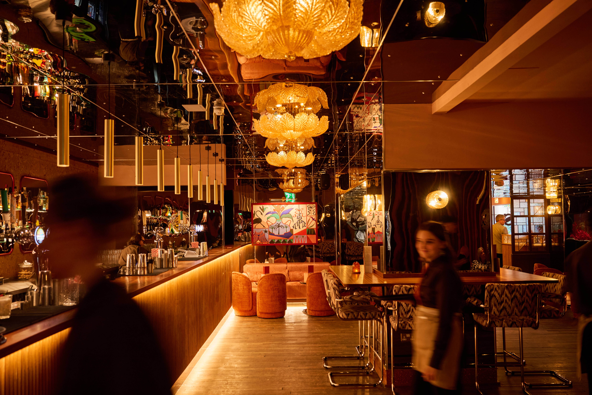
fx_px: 526
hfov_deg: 58.7
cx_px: 296
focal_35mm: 32
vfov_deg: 41.1
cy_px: 198
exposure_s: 1/15
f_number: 3.5
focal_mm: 32
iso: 320
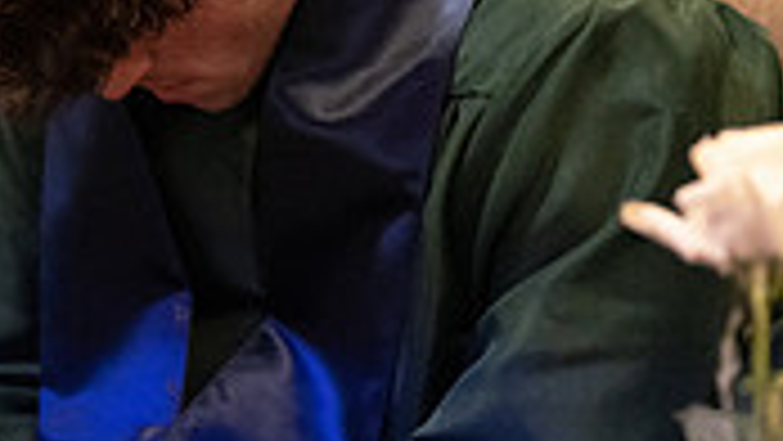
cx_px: 104
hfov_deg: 12.2
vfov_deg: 6.9
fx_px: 3634
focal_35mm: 175
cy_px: 142
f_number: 1.2
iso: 3200
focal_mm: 50
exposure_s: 1/320
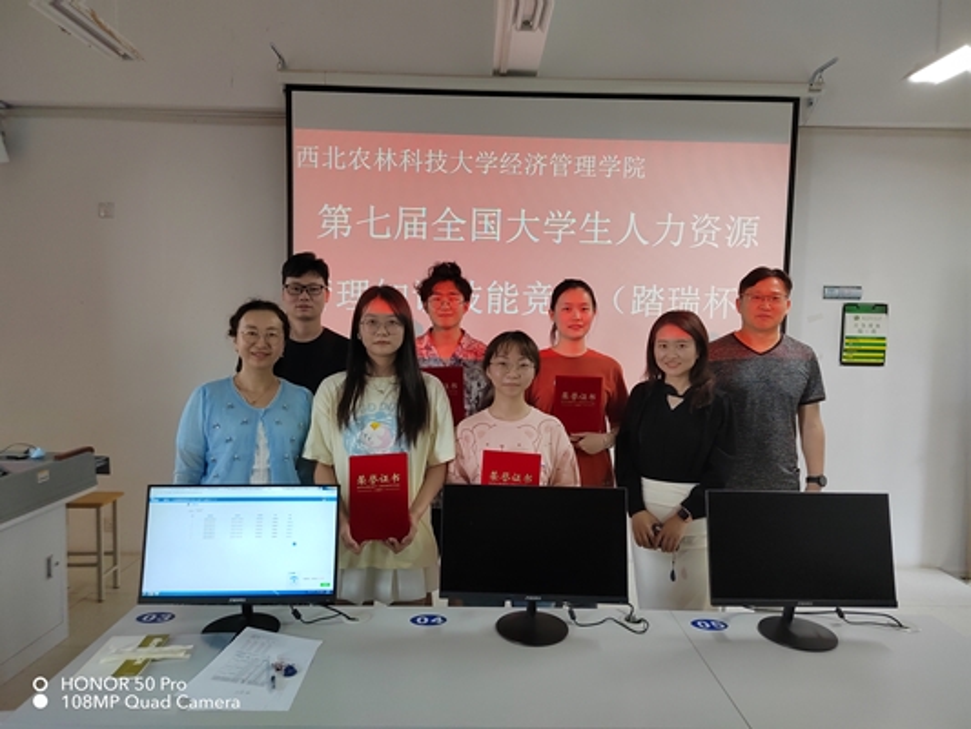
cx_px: 486
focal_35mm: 23
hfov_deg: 73.9
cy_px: 364
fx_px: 645
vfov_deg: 58.9
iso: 1103
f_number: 1.9
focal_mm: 5.52
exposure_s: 1/100
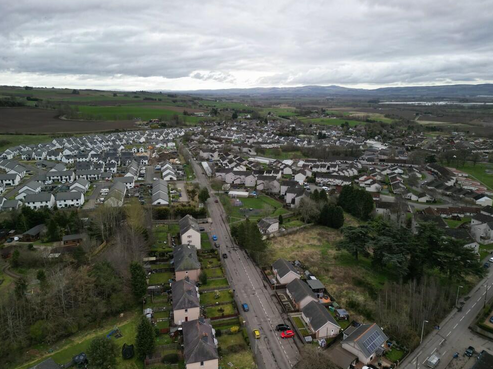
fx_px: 356
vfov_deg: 54.9
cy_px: 181
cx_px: 247
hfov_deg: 69.4
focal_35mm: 25
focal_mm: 6.72
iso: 100
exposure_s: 1/180
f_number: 1.7
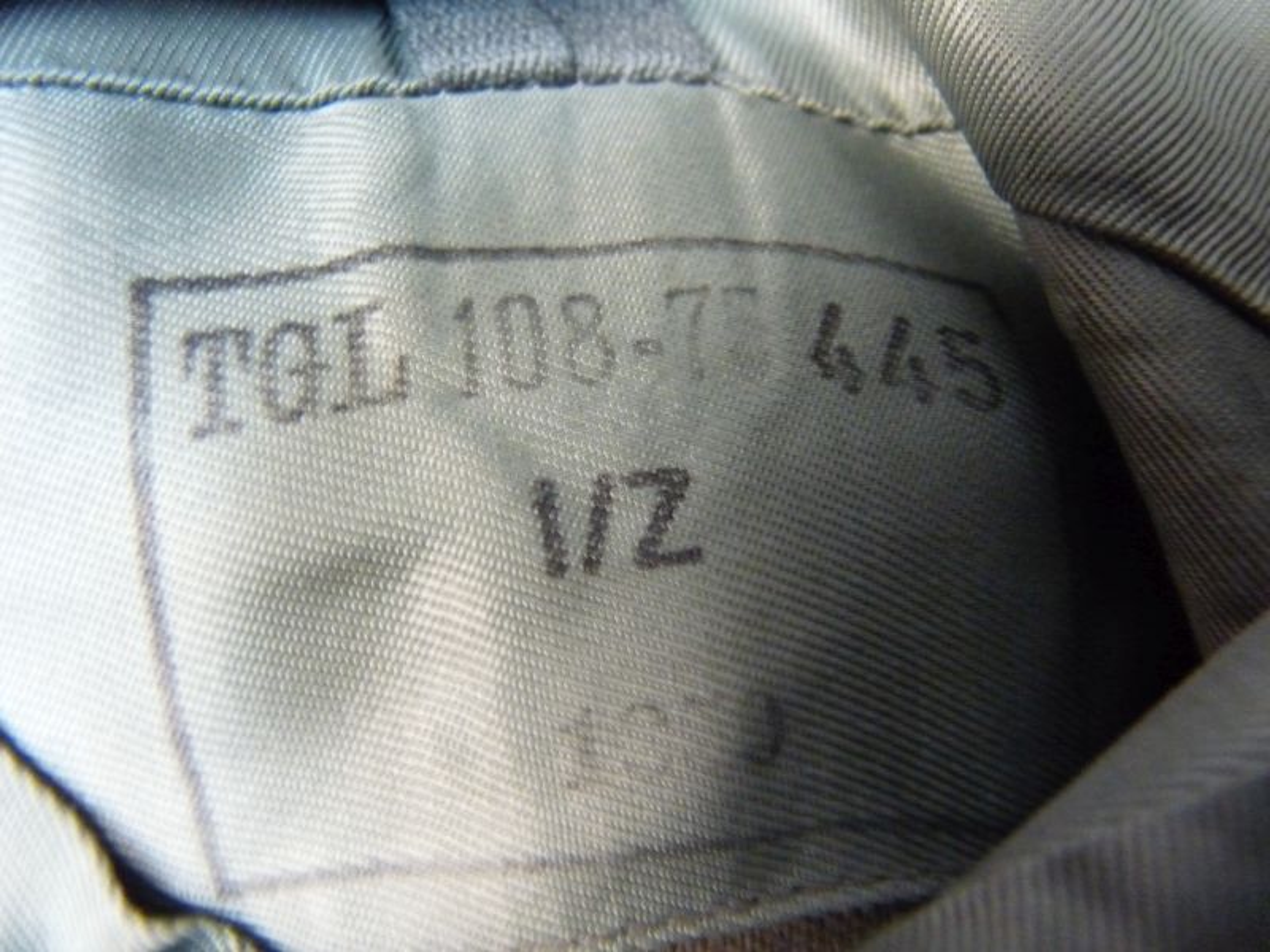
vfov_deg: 51.4
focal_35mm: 27
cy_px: 476
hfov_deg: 65.3
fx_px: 991
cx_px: 635
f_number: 2.8
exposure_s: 1/20
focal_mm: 4.8
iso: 800
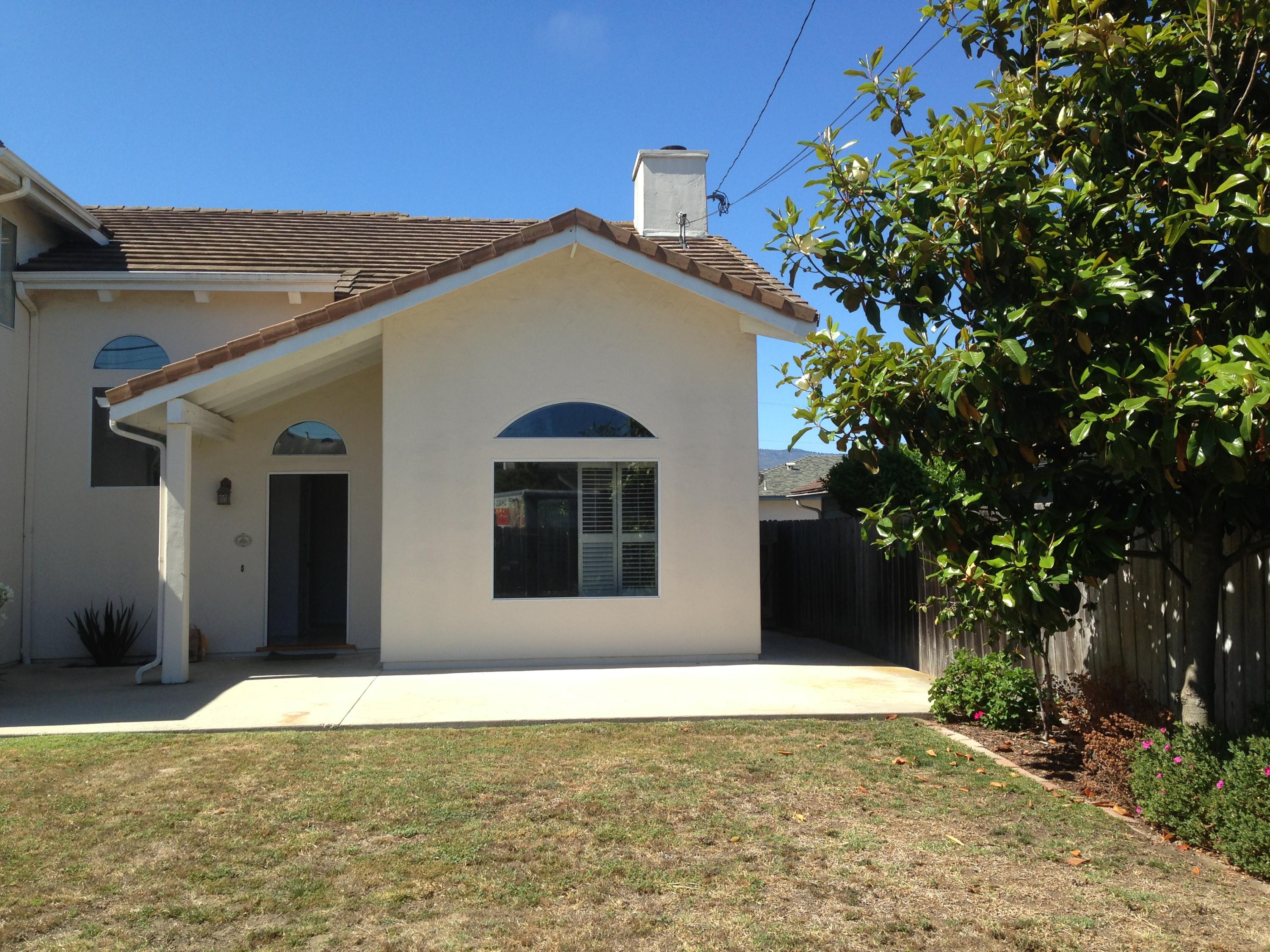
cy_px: 476
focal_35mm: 33
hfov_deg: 55.4
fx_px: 1211
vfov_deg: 42.9
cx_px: 635
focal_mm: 4.13
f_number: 2.4
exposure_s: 1/919
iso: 50
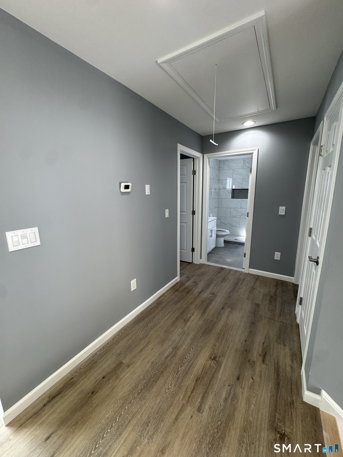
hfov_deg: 85.7
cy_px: 228
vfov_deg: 102.1
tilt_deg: -11.3
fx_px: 185
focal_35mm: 14
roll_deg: +0.2
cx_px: 172
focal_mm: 2.22
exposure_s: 1/120
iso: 200
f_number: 2.2
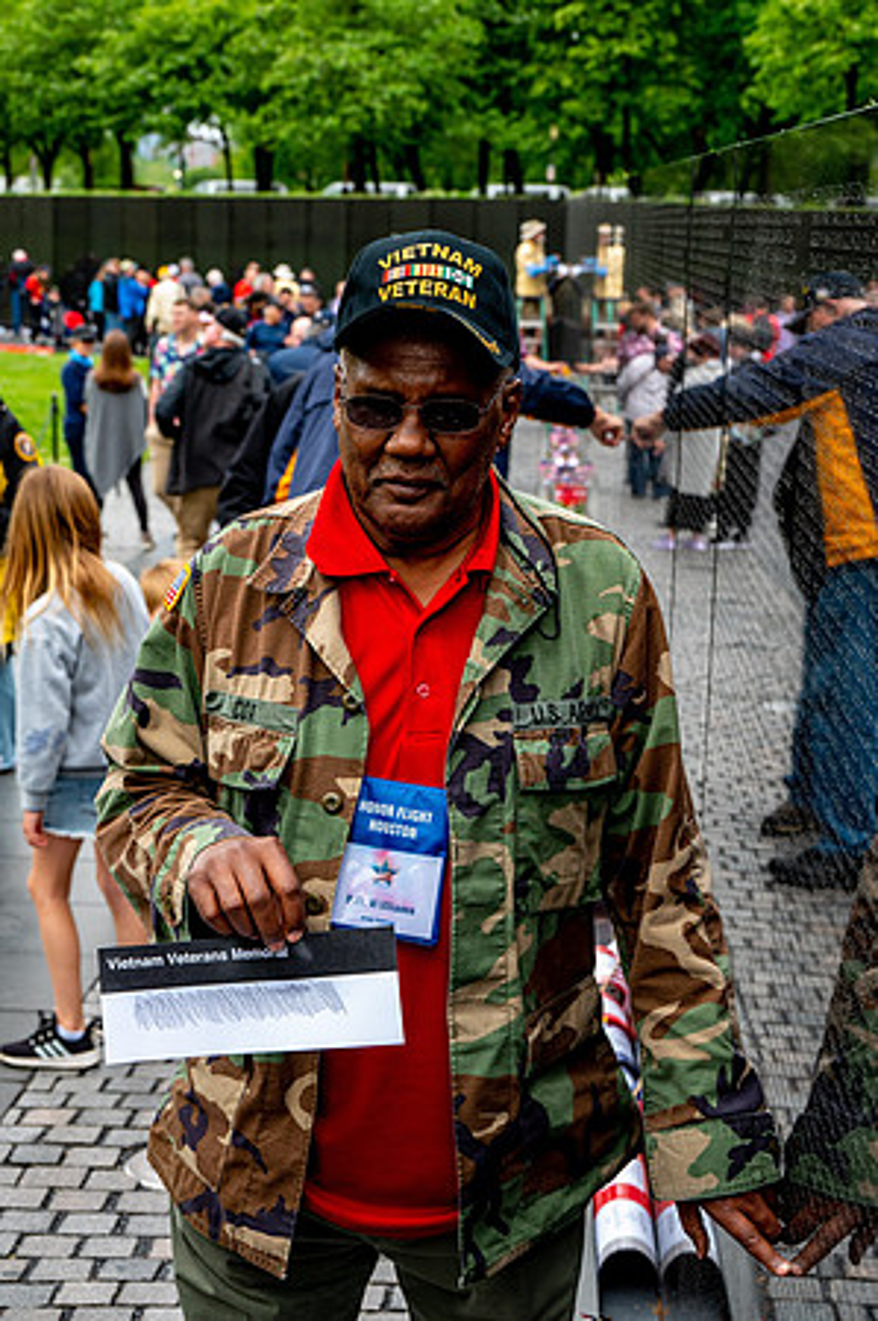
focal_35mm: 58
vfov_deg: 34.5
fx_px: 2127
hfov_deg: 23.3
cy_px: 660
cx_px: 439
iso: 1250
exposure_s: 1/640
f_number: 8
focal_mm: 58
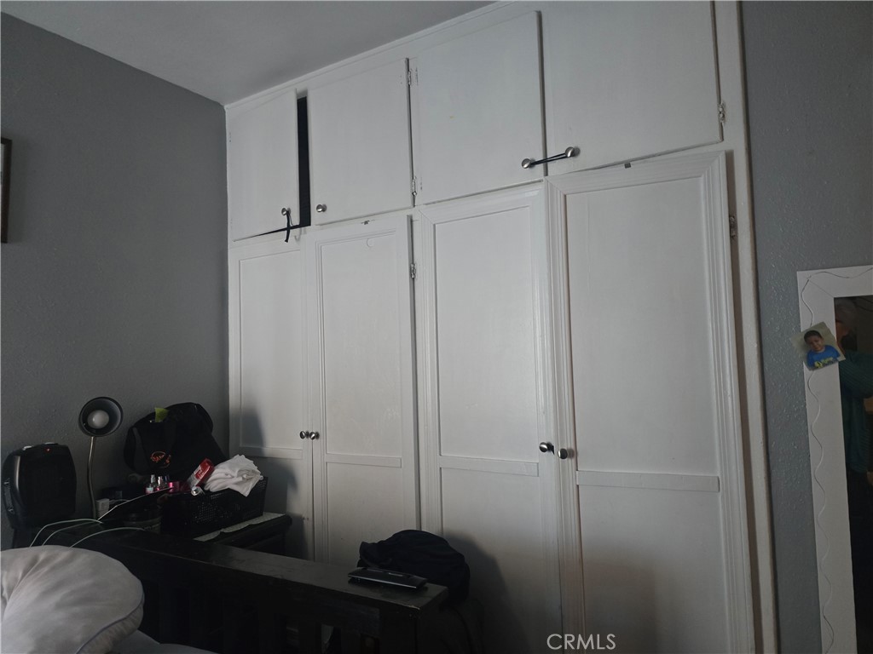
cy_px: 327
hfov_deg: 73.9
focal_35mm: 23
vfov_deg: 58.9
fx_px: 580
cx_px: 436
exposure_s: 1/60
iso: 800
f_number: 1.7
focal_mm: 6.3
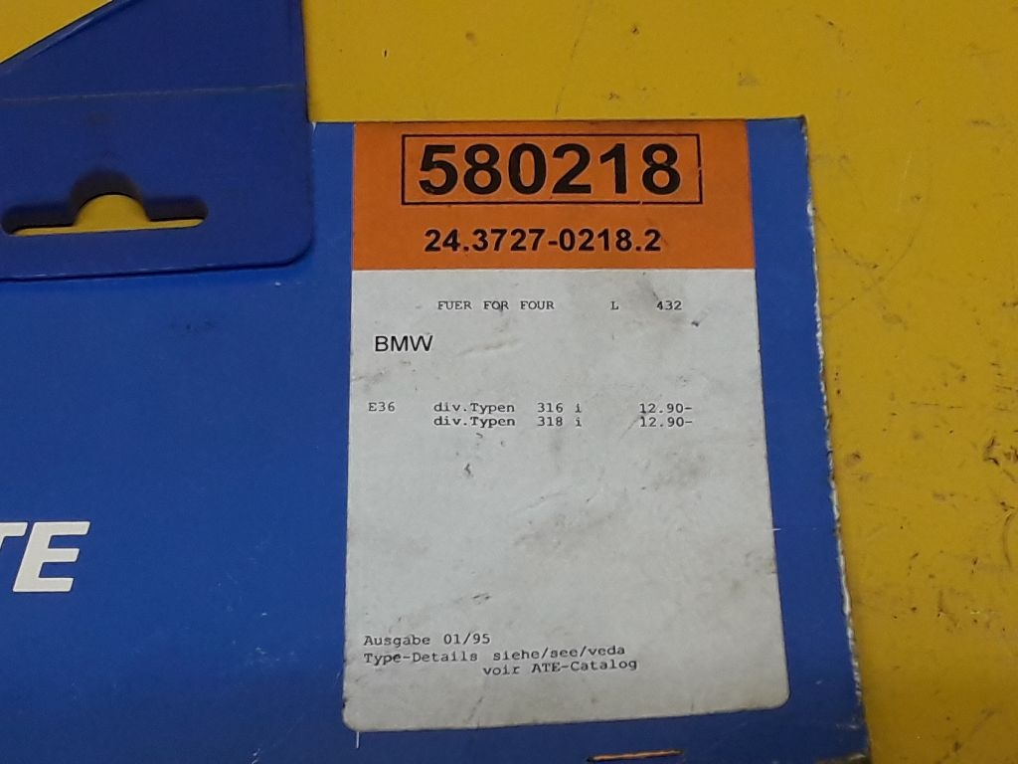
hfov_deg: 65.3
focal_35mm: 27
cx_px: 509
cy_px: 382
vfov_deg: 51.4
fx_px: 794
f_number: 1.9
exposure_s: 1/50
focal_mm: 3.6
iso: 100
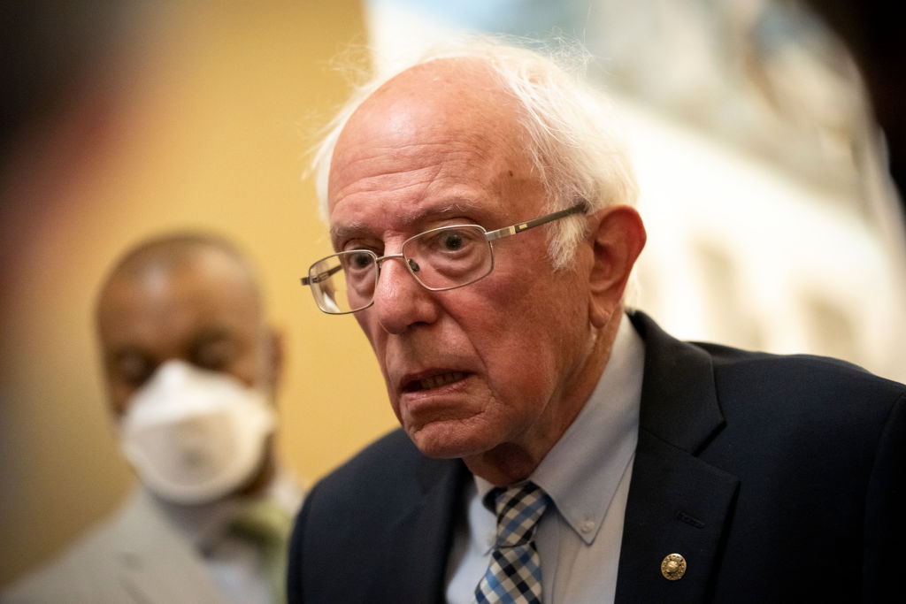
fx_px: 2718
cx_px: 453
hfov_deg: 18.9
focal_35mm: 108
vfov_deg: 12.7
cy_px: 302
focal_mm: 108
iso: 10000
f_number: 2.8
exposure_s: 1/80
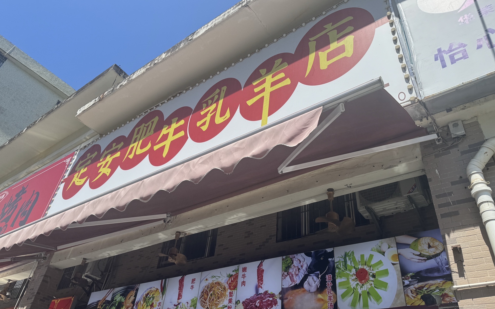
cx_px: 245
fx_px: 351
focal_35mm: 26
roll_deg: -6.3
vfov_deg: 47.5
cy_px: 171
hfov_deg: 70.4
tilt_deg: +36.8
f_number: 1.78
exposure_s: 1/3096
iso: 80
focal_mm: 6.76
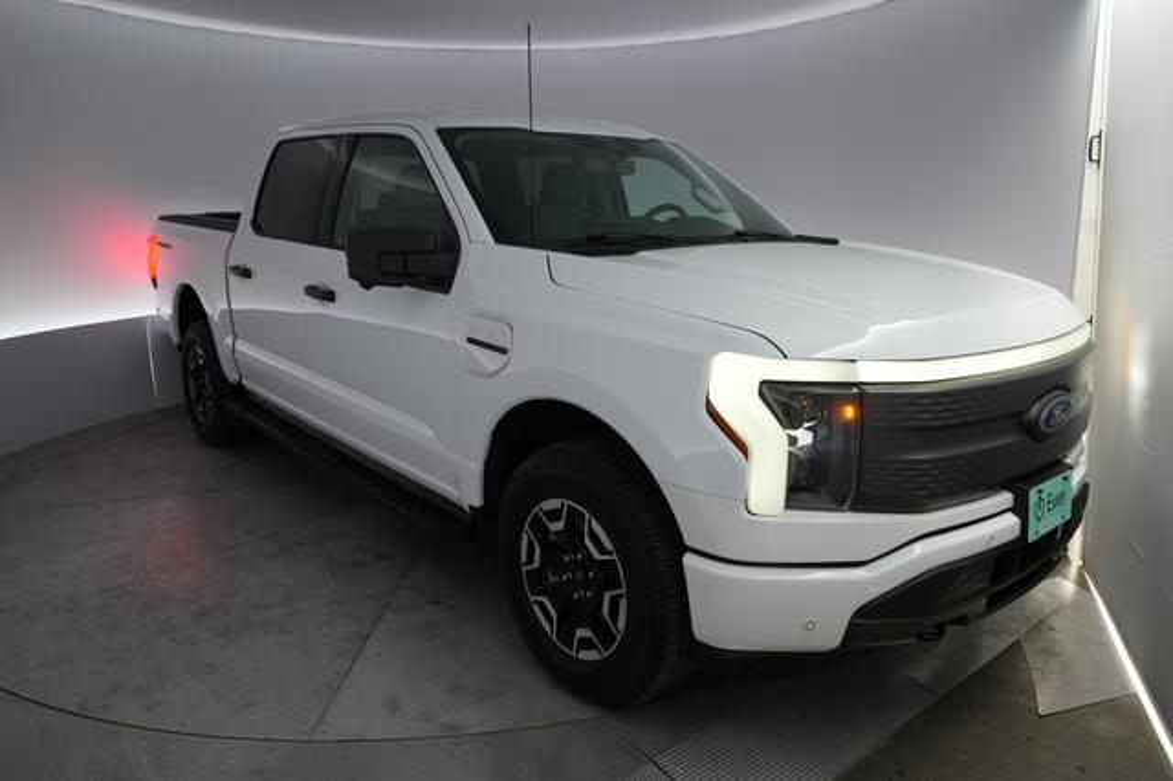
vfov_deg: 51.2
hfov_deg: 71.5
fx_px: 814
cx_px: 586
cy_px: 390
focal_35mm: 25
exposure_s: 1/160
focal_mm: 25
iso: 1000
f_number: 4
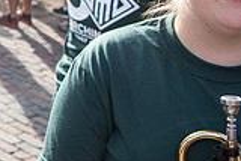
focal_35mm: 87
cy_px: -25
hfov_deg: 19.6
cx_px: -143
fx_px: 583
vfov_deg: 15.3
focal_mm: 24
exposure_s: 1/400
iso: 250
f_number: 4.5
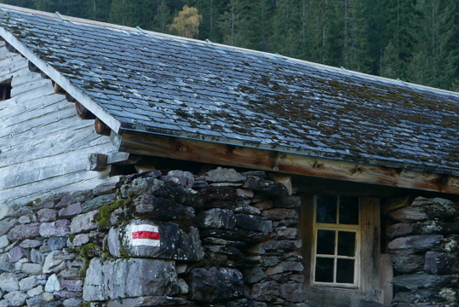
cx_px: 213
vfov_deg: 12.4
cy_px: 163
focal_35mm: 111
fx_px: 1416
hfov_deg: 18.4
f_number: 3.2
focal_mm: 22.7
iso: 200
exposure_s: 1/125
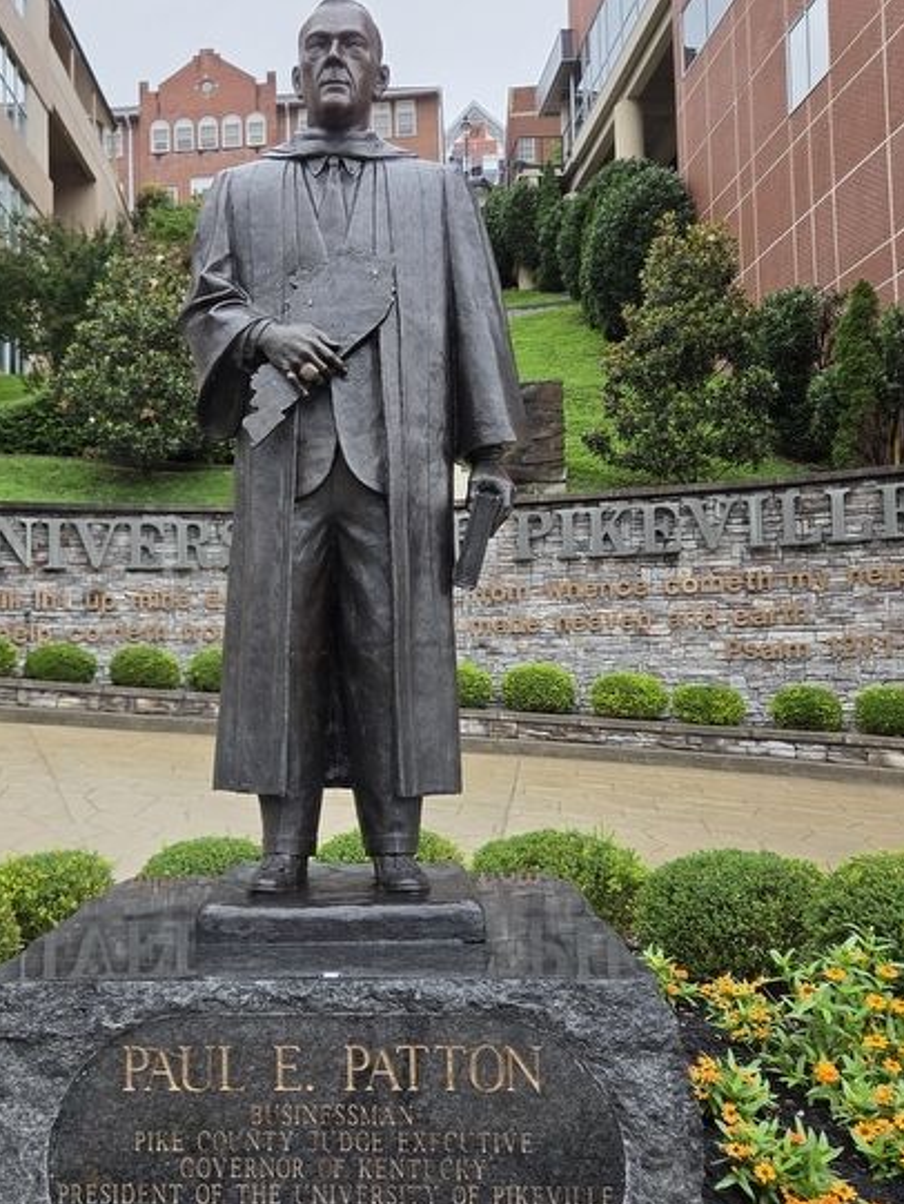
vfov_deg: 53.9
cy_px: 601
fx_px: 1183
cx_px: 338
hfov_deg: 41.5
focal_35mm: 34
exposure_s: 1/816
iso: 80
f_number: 1.8
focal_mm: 5.4
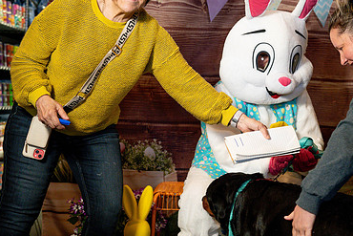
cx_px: 234
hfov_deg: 34.2
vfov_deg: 23.4
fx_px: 569
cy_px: 123
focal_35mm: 58
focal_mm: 37
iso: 5000
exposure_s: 1/500
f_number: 2.8
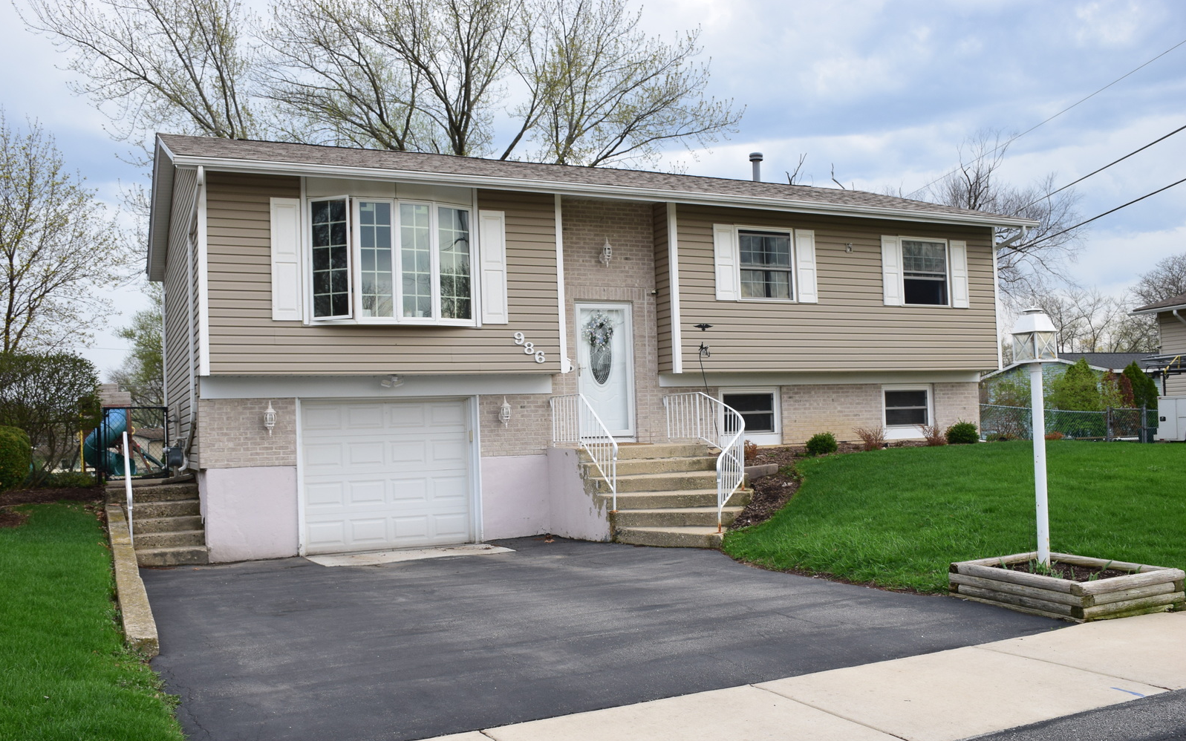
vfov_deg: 40.6
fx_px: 1002
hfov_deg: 61.2
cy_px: 397
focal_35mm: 31
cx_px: 586
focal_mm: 20
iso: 400
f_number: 9
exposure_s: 1/160
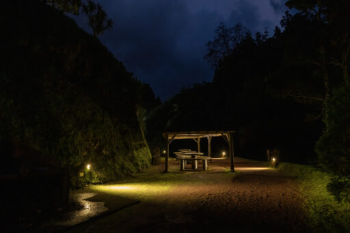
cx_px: 175
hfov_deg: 84.0
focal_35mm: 20
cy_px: 116
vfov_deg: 61.9
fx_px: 194
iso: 6400
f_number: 6.3
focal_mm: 20
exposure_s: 1/4
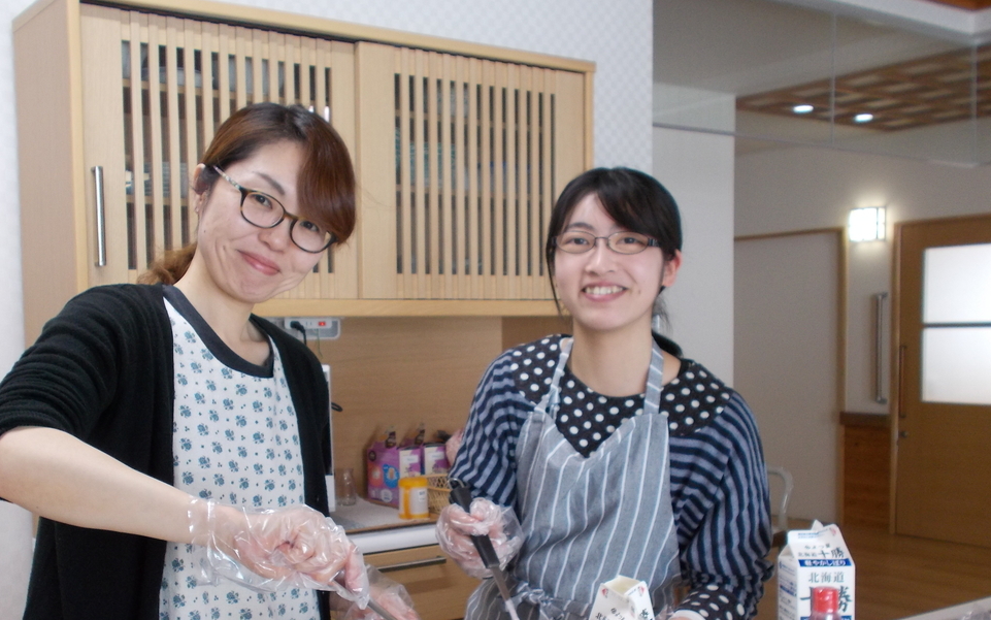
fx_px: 1216
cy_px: 417
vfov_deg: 28.4
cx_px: 427
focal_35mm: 45
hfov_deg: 44.2
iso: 180
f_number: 3.6
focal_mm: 6
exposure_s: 1/25
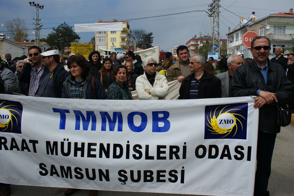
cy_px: 95
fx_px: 237
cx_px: 157
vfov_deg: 44.9
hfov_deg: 63.6
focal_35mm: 29
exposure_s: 1/2500
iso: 100
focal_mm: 18
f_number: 4.5
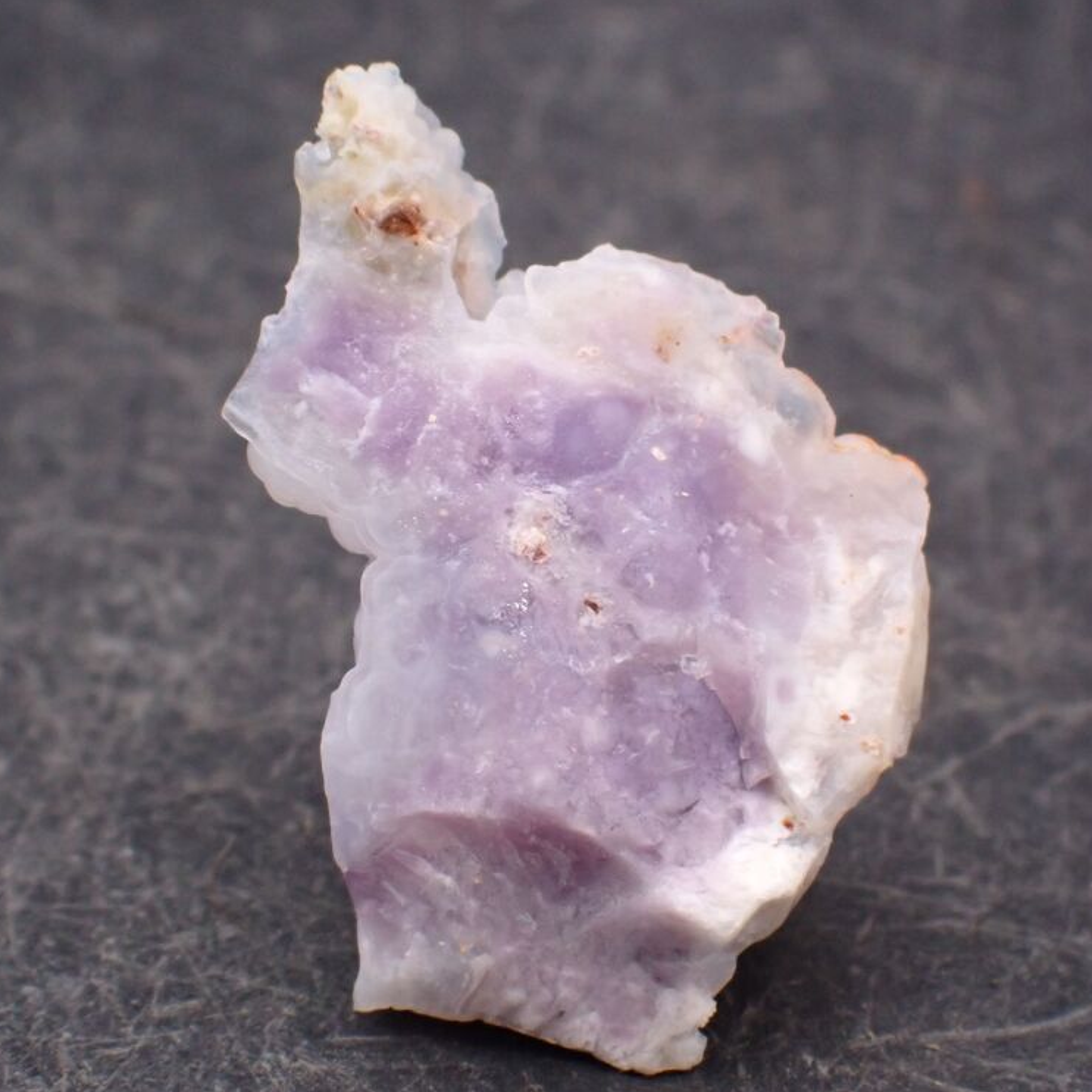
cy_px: 542
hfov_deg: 14.7
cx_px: 560
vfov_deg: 14.7
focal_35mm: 119
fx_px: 4247
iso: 500
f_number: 6.3
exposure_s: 1/400
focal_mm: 18
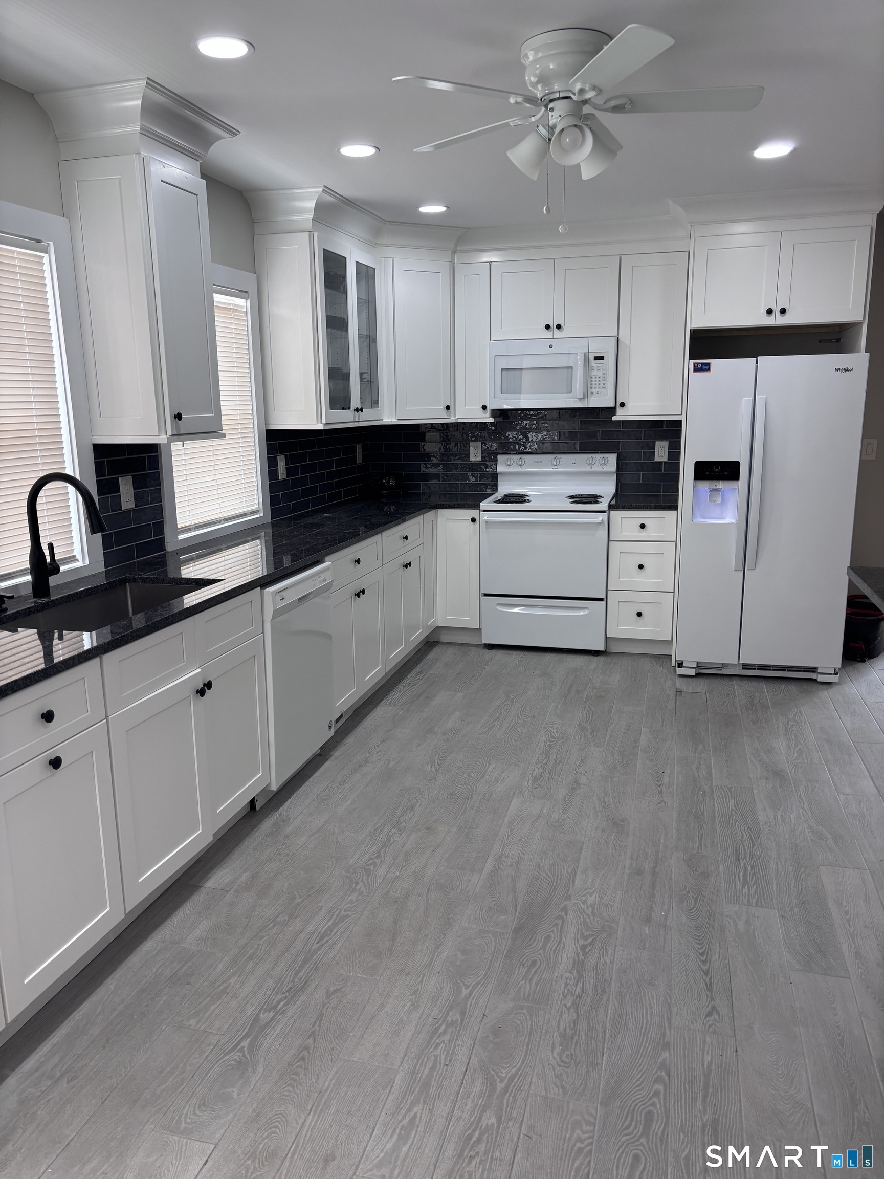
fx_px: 885
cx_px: 442
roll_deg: -0.2
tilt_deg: -12.2
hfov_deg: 53.1
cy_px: 590
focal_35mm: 26
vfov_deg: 67.3
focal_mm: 5.96
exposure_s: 1/120
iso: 80
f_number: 1.6
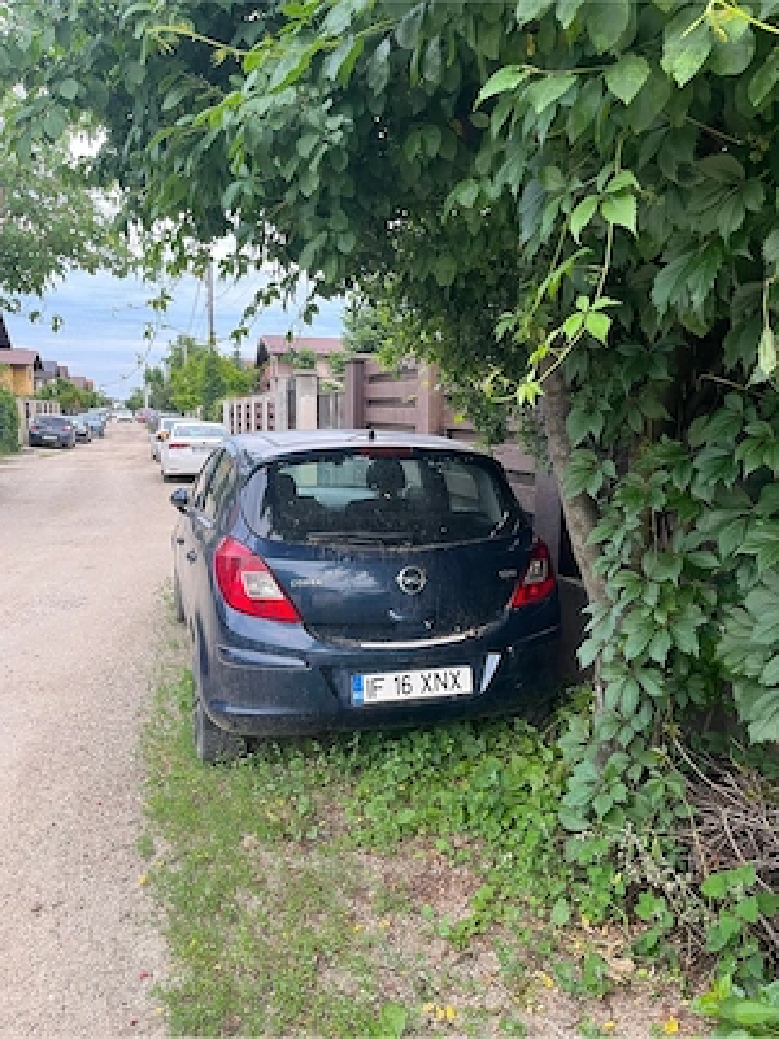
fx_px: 780
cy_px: 520
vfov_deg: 67.3
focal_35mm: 26
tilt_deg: -7.6
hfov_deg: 53.1
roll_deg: -0.2
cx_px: 390
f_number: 1.6
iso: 125
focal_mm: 5.1
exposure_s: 1/60
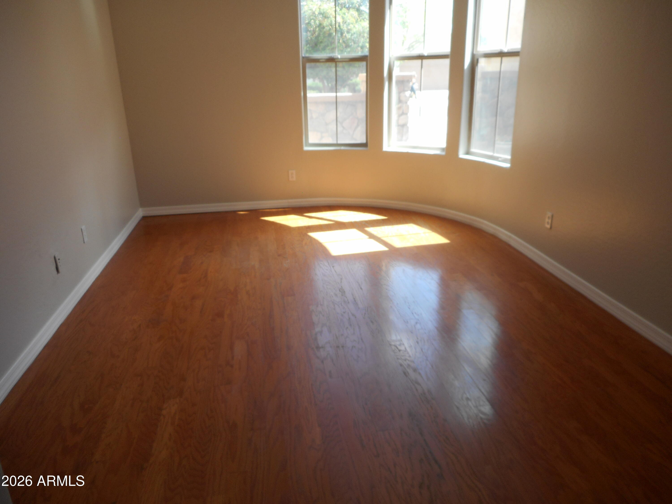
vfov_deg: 54.9
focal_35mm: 25
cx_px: 336
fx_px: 485
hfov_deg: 69.4
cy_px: 252
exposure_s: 1/50
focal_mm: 4.5
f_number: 3.7
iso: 80
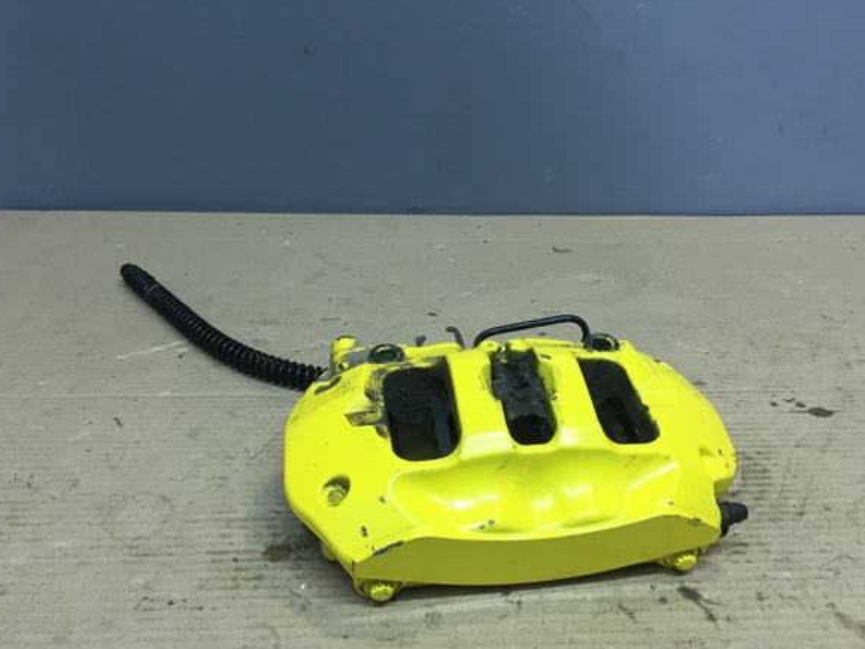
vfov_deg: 44.1
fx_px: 800
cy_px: 352
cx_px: 459
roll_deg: -2.1
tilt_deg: -29.1
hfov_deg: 56.8
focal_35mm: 32
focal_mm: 4.15
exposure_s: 1/33
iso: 50
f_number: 2.2
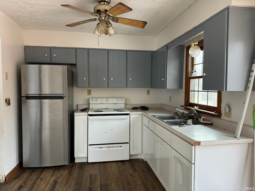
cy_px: 96
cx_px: 128
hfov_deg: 71.6
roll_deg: -0.5
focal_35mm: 24
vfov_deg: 56.8
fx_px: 177
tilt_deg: -3.1
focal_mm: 6.86
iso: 200
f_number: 1.78
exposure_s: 1/121
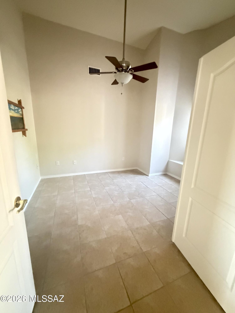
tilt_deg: -10.9
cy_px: 156
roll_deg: -0.5
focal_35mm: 14
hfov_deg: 85.7
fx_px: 127
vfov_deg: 102.1
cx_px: 118
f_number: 2.2
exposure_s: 1/30
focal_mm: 2.22
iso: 2000
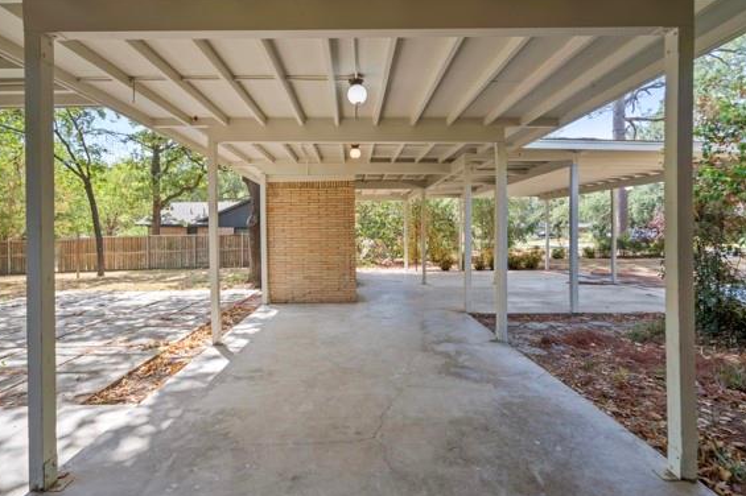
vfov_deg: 70.3
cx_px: 355
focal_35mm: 17
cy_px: 237
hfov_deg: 93.2
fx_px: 352
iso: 800
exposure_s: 1/20
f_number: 7.1
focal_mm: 16
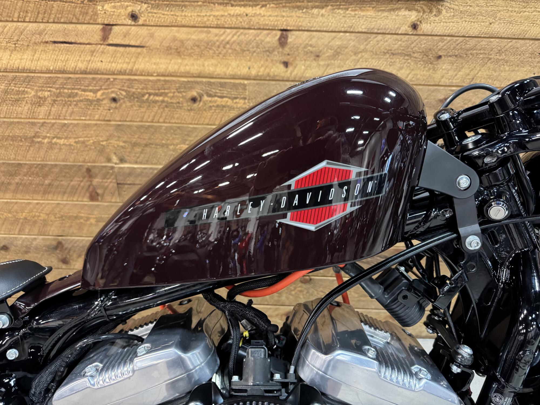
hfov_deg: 71.6
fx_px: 374
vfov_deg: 56.8
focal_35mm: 24
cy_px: 202
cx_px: 270
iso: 640
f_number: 1.78
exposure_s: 1/40
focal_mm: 6.76
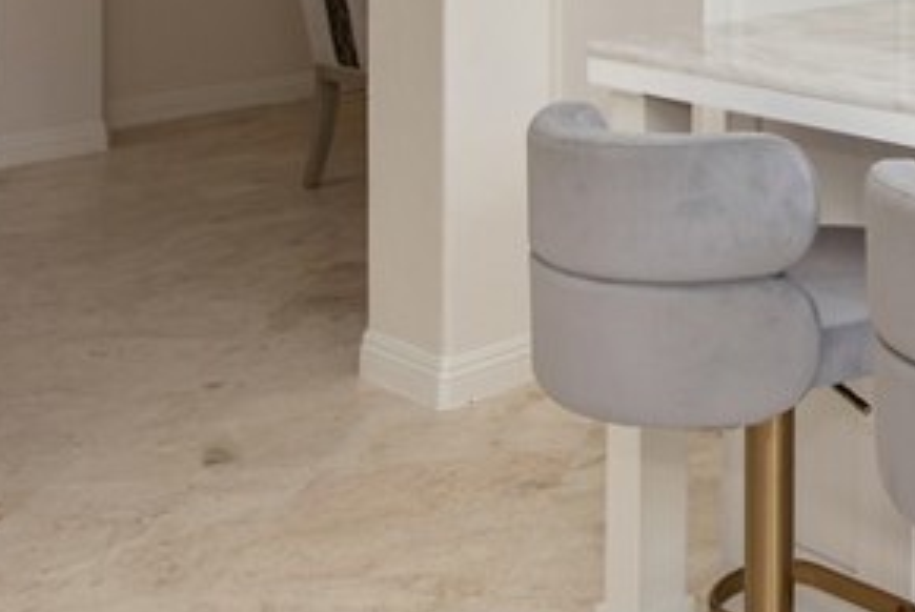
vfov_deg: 20.5
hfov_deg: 27.0
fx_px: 1527
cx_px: 1243
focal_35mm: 60
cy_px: -200
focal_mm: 17
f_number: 5.6
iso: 110
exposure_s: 1/125
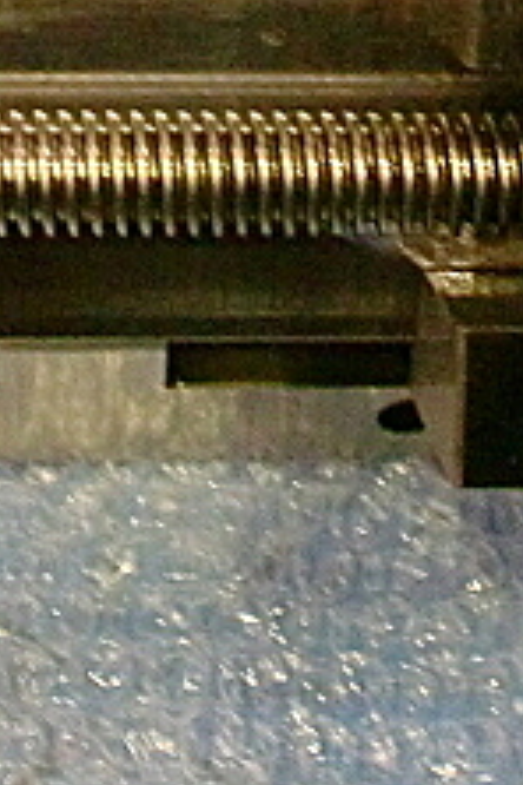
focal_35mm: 105
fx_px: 2288
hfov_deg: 13.0
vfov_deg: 19.3
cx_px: 251
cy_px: 202
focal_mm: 6.3
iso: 800
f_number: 3.1
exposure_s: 1/60
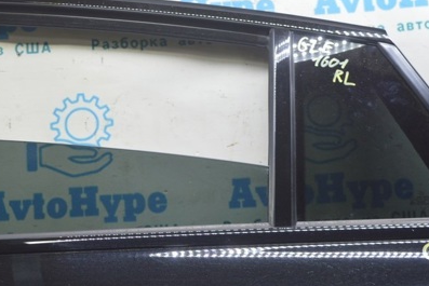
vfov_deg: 18.2
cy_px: 138
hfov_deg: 26.9
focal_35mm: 75
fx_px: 892
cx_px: 142
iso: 400
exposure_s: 1/20
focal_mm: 31
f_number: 5.6
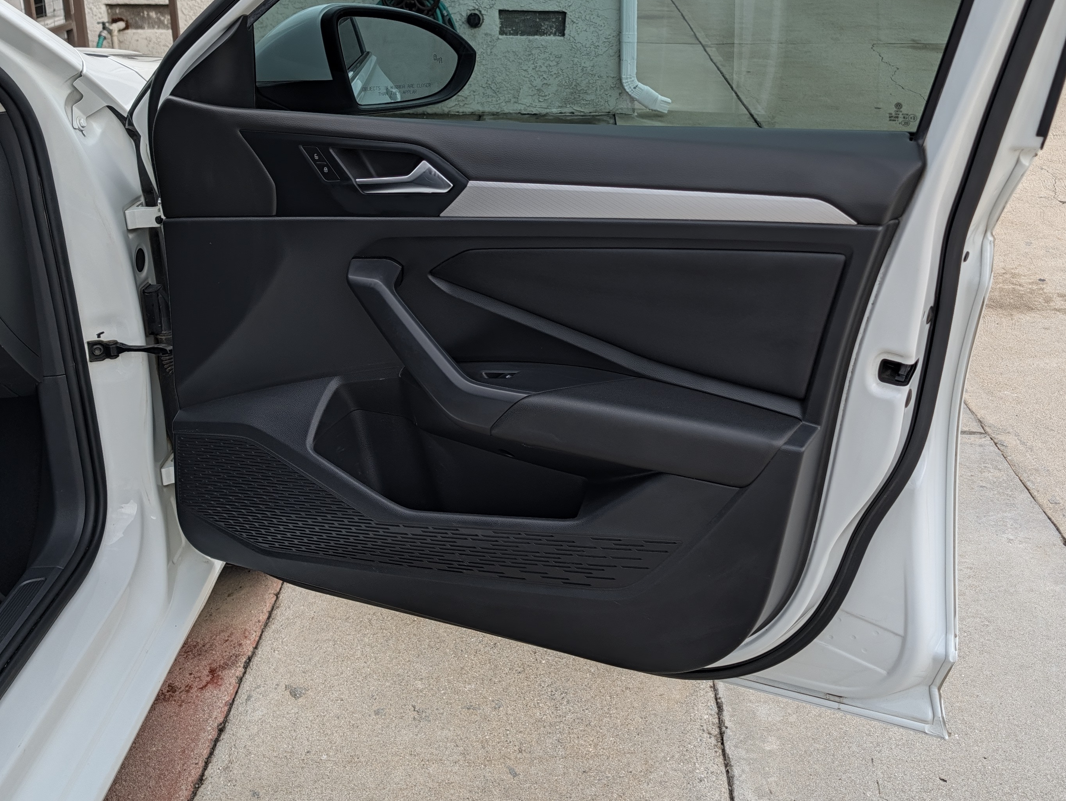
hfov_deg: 51.0
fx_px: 1109
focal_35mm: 36
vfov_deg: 38.8
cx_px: 642
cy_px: 212
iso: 22
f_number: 1.68
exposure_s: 1/508
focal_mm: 6.9
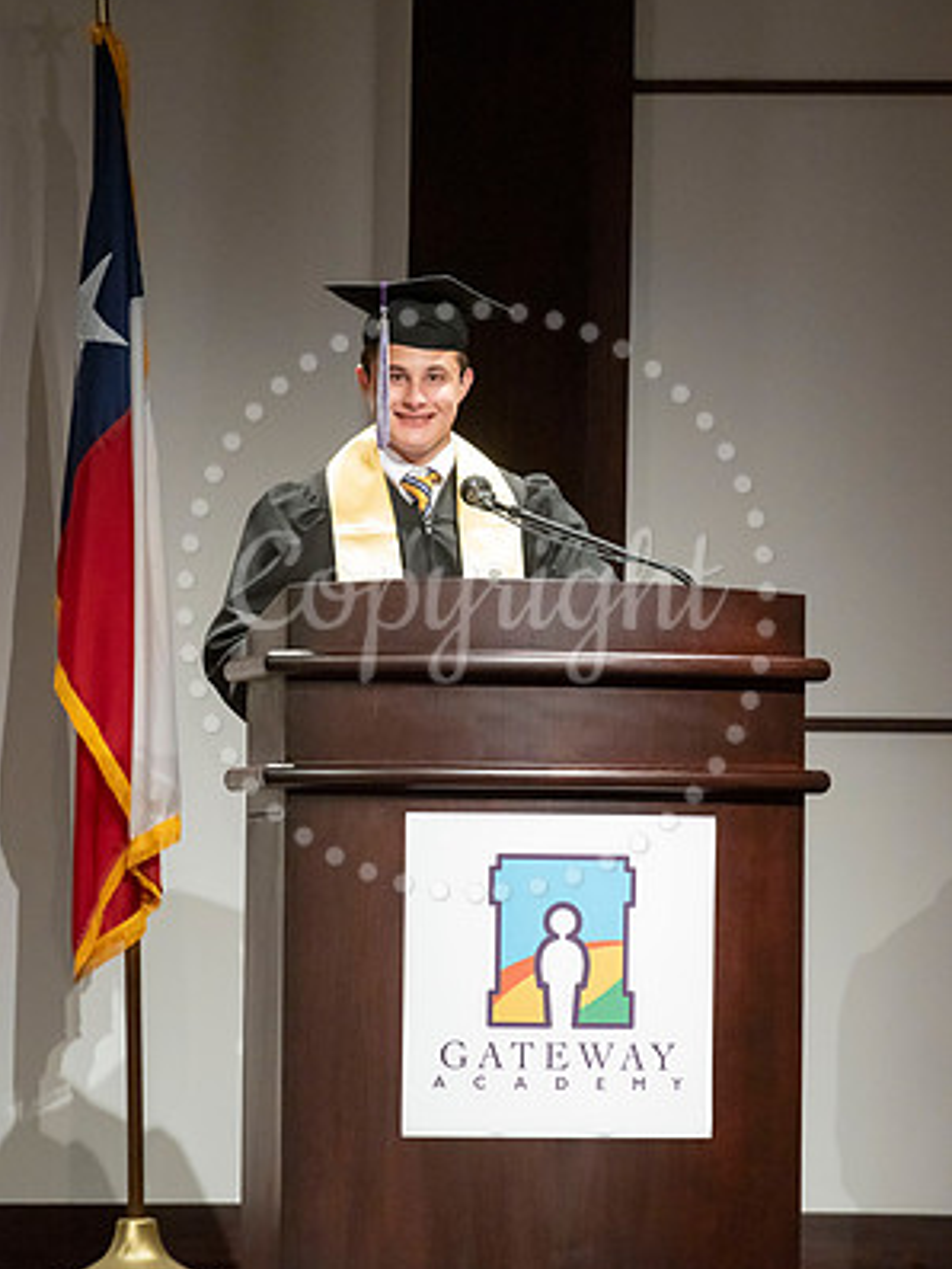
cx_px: 476
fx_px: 7586
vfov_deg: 9.6
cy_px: 598
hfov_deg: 7.2
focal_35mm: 207
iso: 6400
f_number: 8
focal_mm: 190
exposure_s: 1/200
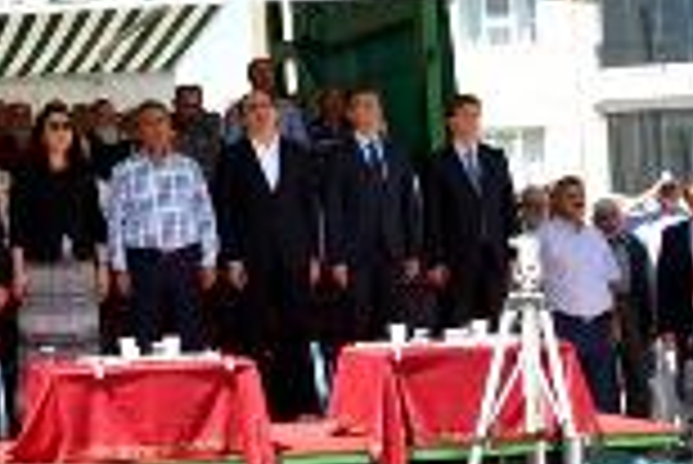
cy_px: 221
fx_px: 1676
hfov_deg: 22.0
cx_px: -76
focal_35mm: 87
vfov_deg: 15.7
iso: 200
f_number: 7.1
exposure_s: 1/200
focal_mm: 20
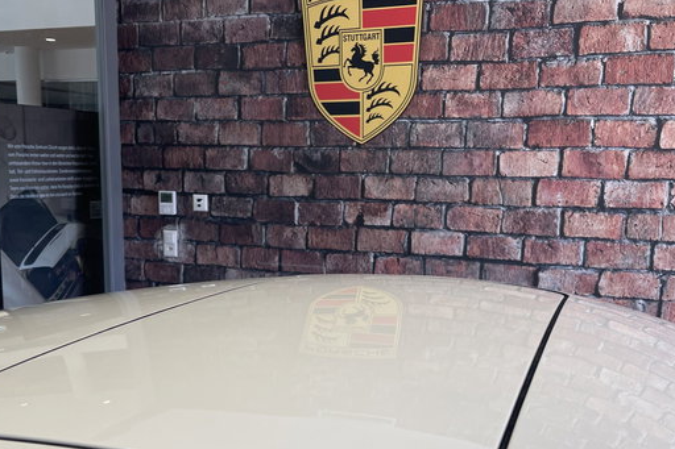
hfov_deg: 49.5
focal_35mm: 39
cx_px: 320
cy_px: 292
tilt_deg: -10.5
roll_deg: -0.7
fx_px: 731
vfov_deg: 33.9
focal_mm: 5.1
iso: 32
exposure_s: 1/152
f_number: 1.6
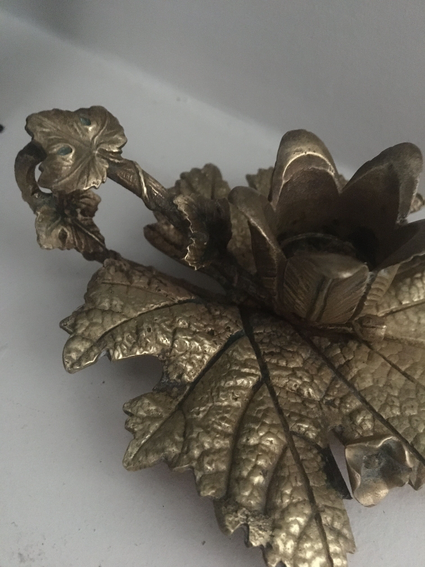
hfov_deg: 48.2
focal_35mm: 29
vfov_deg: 61.7
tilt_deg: -48.9
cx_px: 212
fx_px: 475
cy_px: 284
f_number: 2.2
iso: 800
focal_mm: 4.15
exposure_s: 1/17
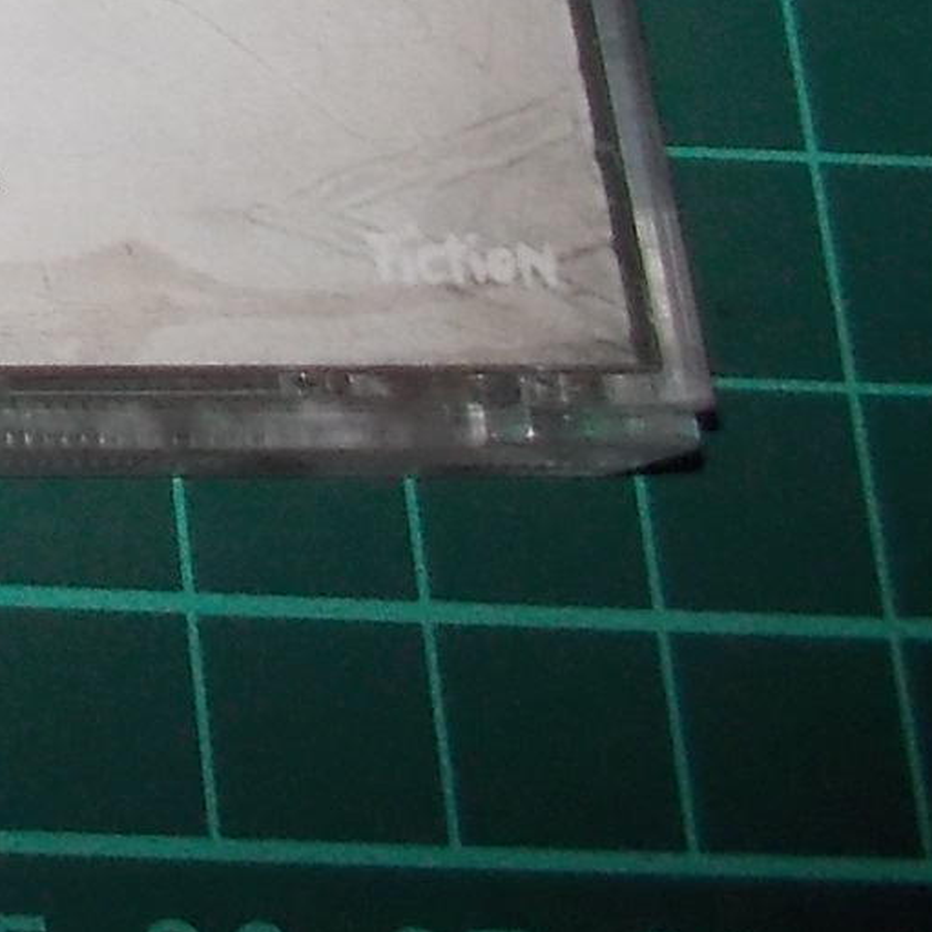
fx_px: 3473
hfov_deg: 12.9
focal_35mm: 114
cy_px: -569
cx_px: -1056
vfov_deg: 14.1
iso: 200
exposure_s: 1/30
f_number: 3.3
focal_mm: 4.1
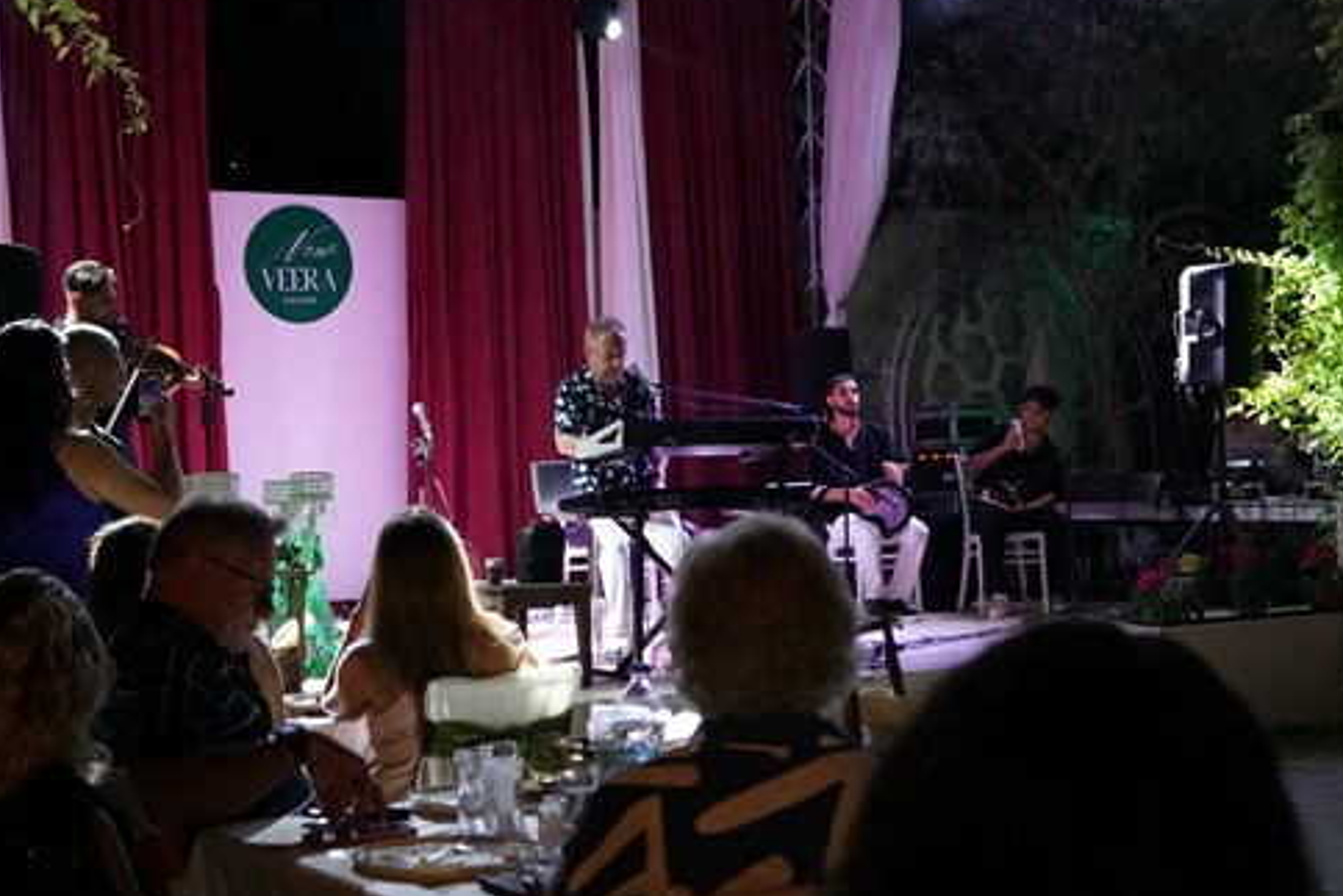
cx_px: 594
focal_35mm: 58
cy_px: 469
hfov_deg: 34.7
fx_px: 2150
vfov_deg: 23.5
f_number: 4
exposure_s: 1/200
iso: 6400
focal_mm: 31
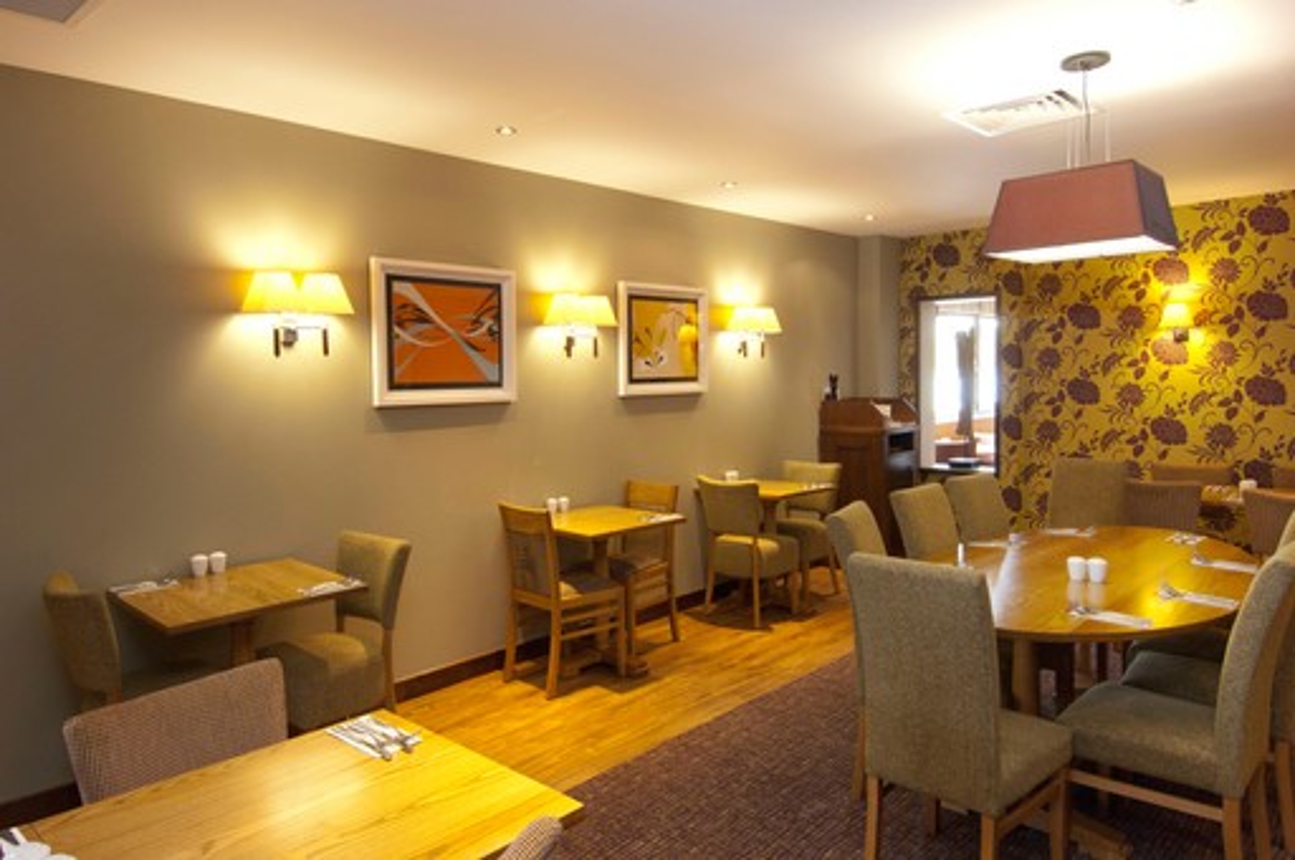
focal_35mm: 24
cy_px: 430
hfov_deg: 73.8
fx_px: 862
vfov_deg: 53.0
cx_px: 648
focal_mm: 16
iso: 400
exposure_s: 1/2
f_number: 8
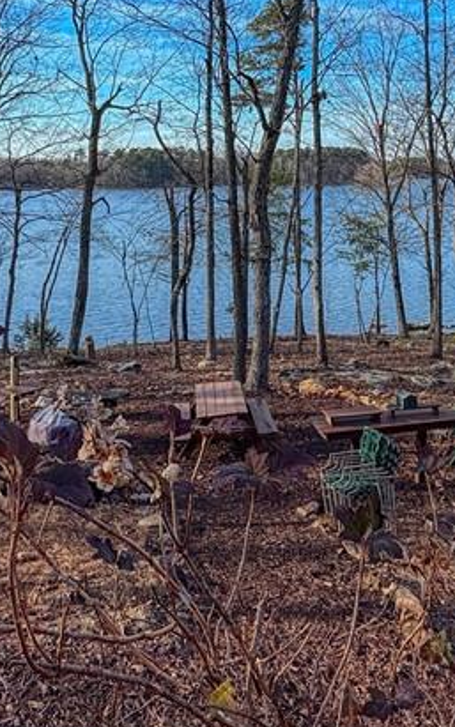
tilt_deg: -0.9
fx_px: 734
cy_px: 184
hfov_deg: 34.4
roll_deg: +0.6
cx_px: 255
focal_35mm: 37
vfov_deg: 50.6
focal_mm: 2.22
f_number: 2.2
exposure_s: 1/1217
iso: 50
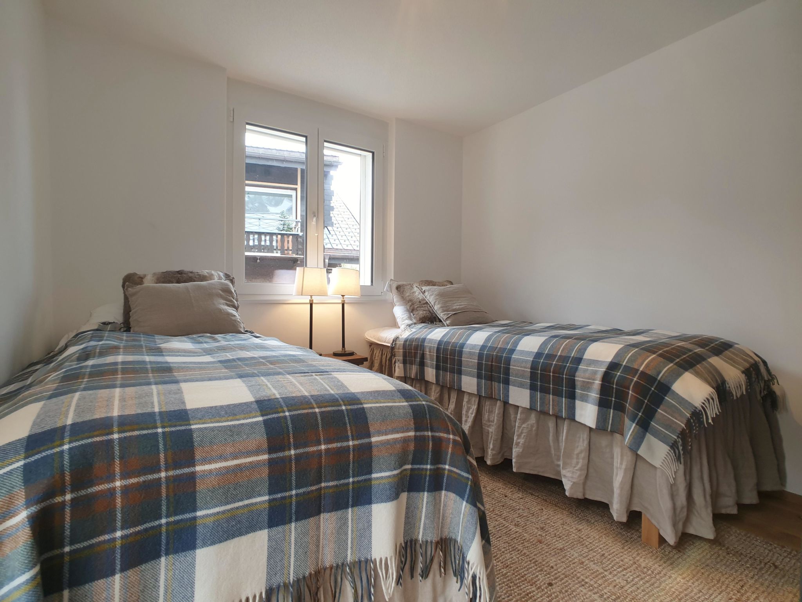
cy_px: 301
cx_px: 401
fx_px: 602
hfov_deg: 67.3
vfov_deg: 53.1
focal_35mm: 26
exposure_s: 1/100
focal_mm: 4.3
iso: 80
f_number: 2.4
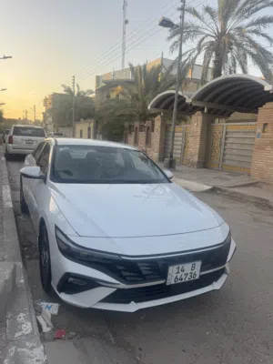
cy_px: 182
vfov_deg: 71.6
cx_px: 136
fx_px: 252
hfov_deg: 56.8
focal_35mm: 24
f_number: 1.78
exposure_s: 1/700
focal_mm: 6.76
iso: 80
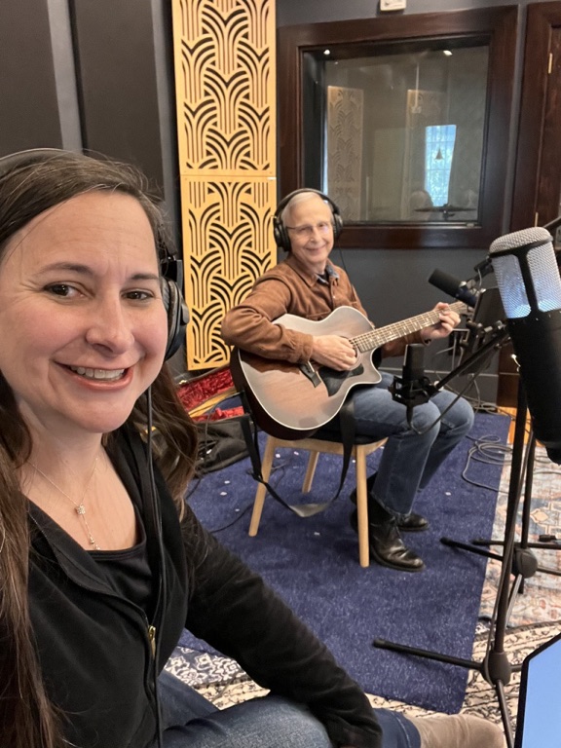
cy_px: 374
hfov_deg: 46.8
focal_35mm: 30
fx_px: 648
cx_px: 280
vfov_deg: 60.0
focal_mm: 2.71
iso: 320
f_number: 2.2
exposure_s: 1/30
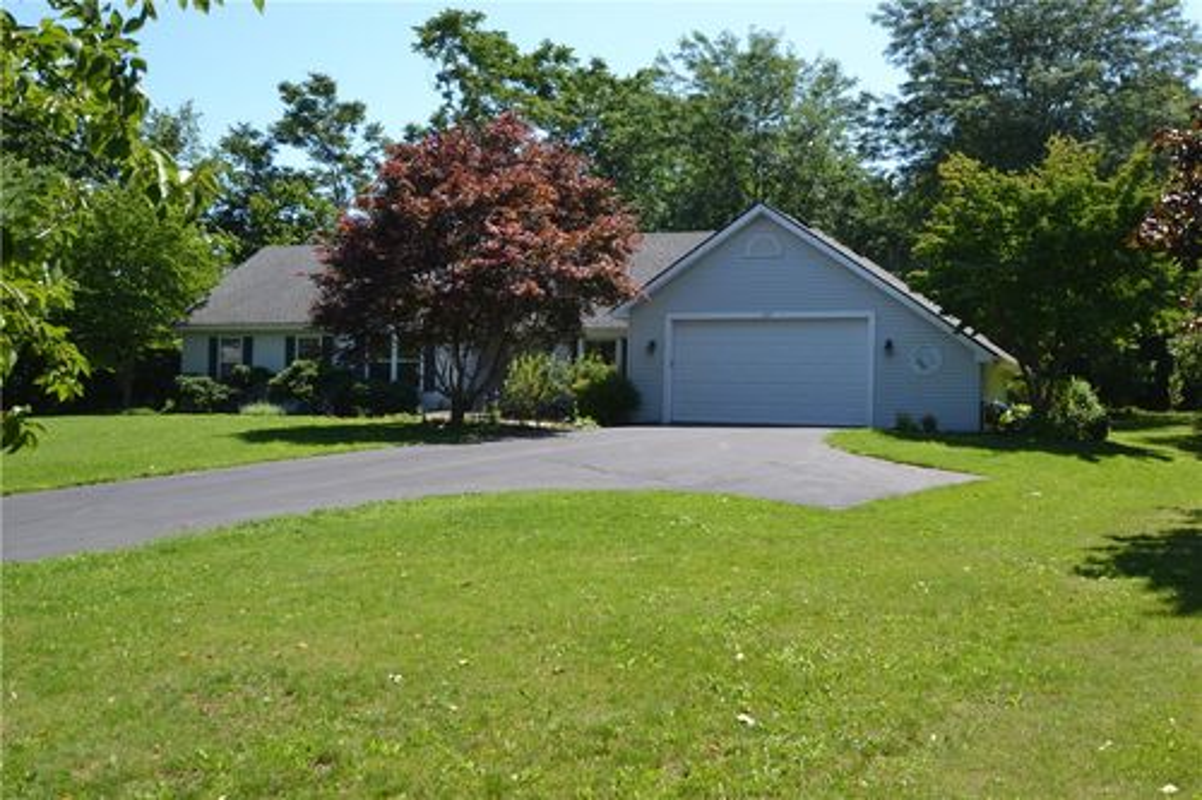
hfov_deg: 53.1
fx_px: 1202
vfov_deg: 36.8
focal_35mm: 36
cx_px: 601
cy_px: 400
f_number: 6.3
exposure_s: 1/160
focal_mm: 24
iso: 100
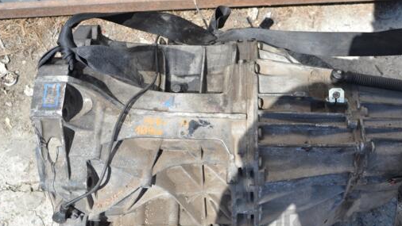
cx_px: 230
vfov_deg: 29.0
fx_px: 437
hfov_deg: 49.2
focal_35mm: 41
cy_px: 116
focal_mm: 22
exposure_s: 1/200
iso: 100
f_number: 7.1
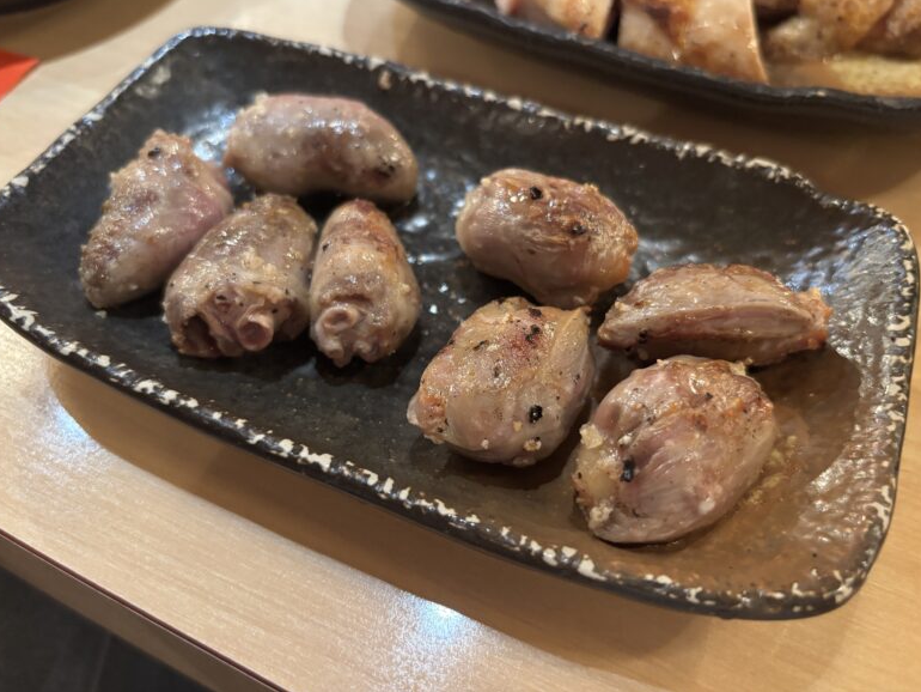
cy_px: 335
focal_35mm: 27
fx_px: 719
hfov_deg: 65.3
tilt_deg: -53.7
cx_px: 465
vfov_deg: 51.4
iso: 500
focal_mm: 5.96
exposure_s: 1/33
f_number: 1.6
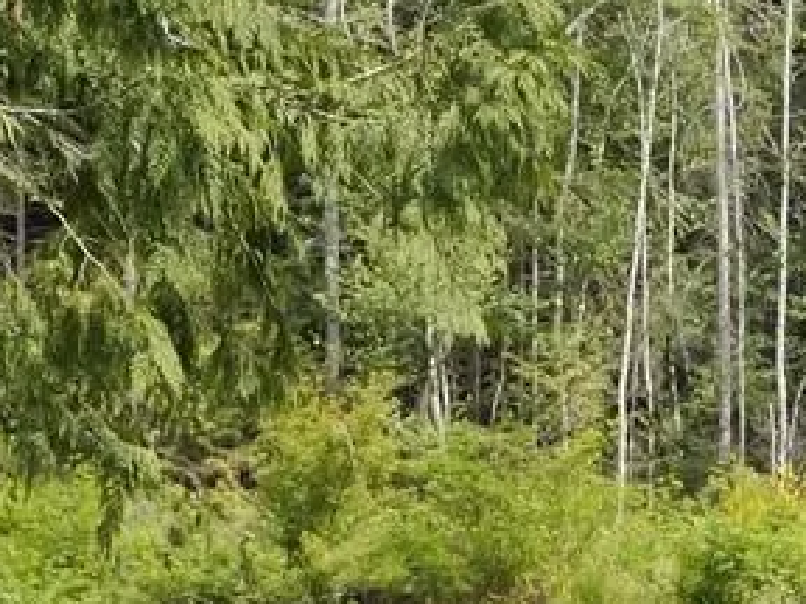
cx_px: 1868
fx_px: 5937
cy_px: 330
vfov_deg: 5.8
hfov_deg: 7.3
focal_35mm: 255
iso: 400
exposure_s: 1/800
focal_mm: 23
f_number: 4.5
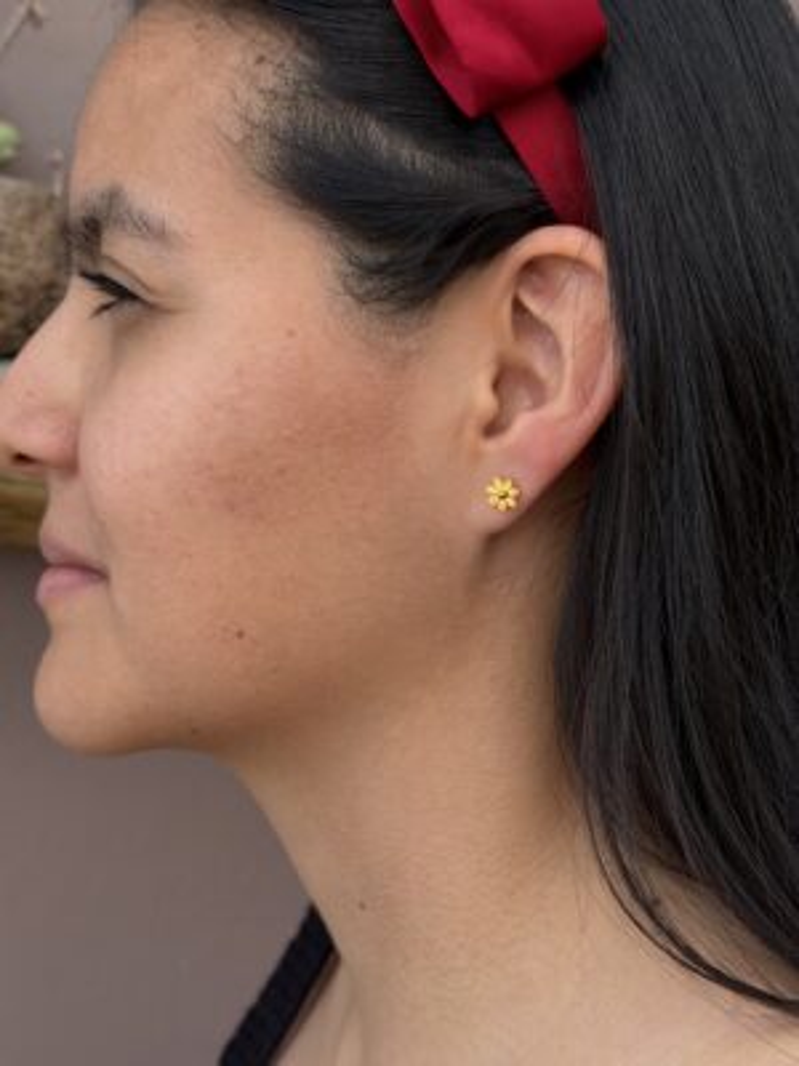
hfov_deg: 30.3
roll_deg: +0.9
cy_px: 533
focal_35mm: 48
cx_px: 400
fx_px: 1477
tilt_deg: -6.6
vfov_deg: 39.7
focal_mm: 6.76
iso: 64
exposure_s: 1/663
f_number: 1.78
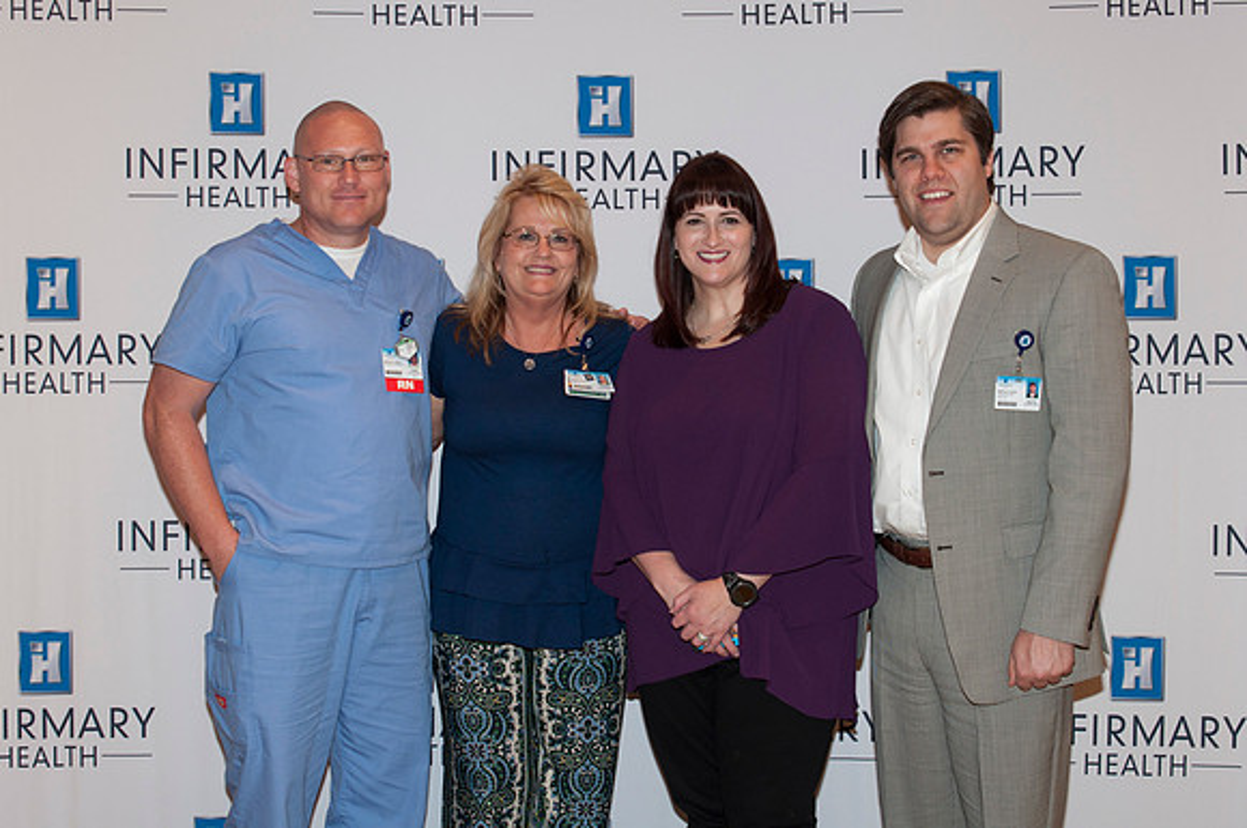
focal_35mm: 52
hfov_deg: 37.9
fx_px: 1816
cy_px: 414
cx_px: 624
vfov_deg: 25.7
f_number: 5.6
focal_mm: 35
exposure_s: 1/50
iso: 400
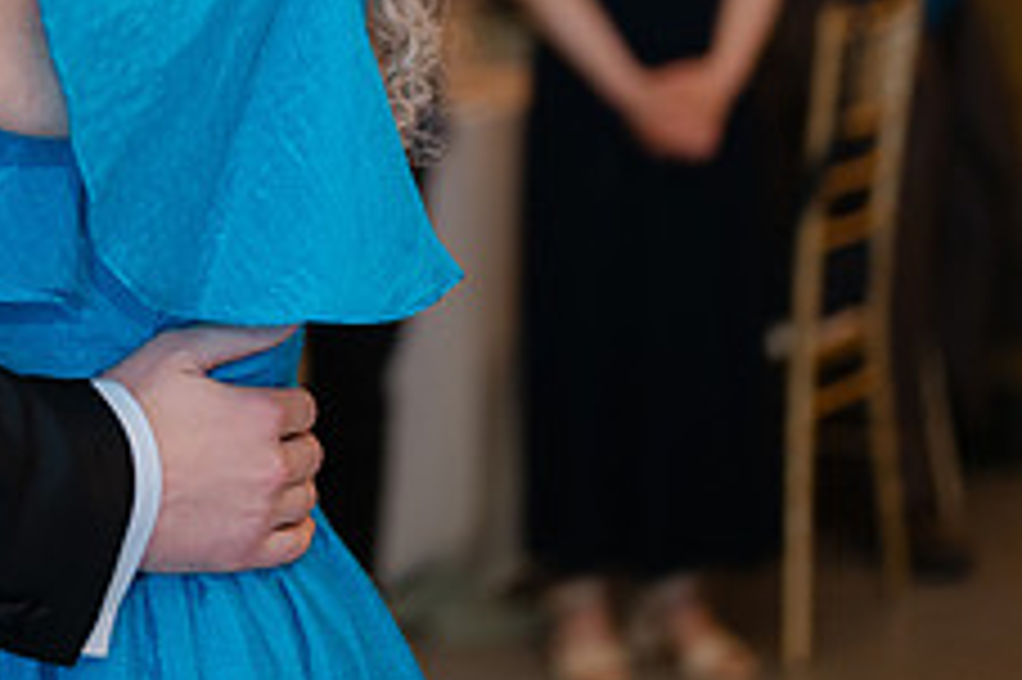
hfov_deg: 15.6
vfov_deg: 10.5
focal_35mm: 128
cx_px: -81
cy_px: -151
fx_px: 3631
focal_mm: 50
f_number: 1.8
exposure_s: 1/125
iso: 320
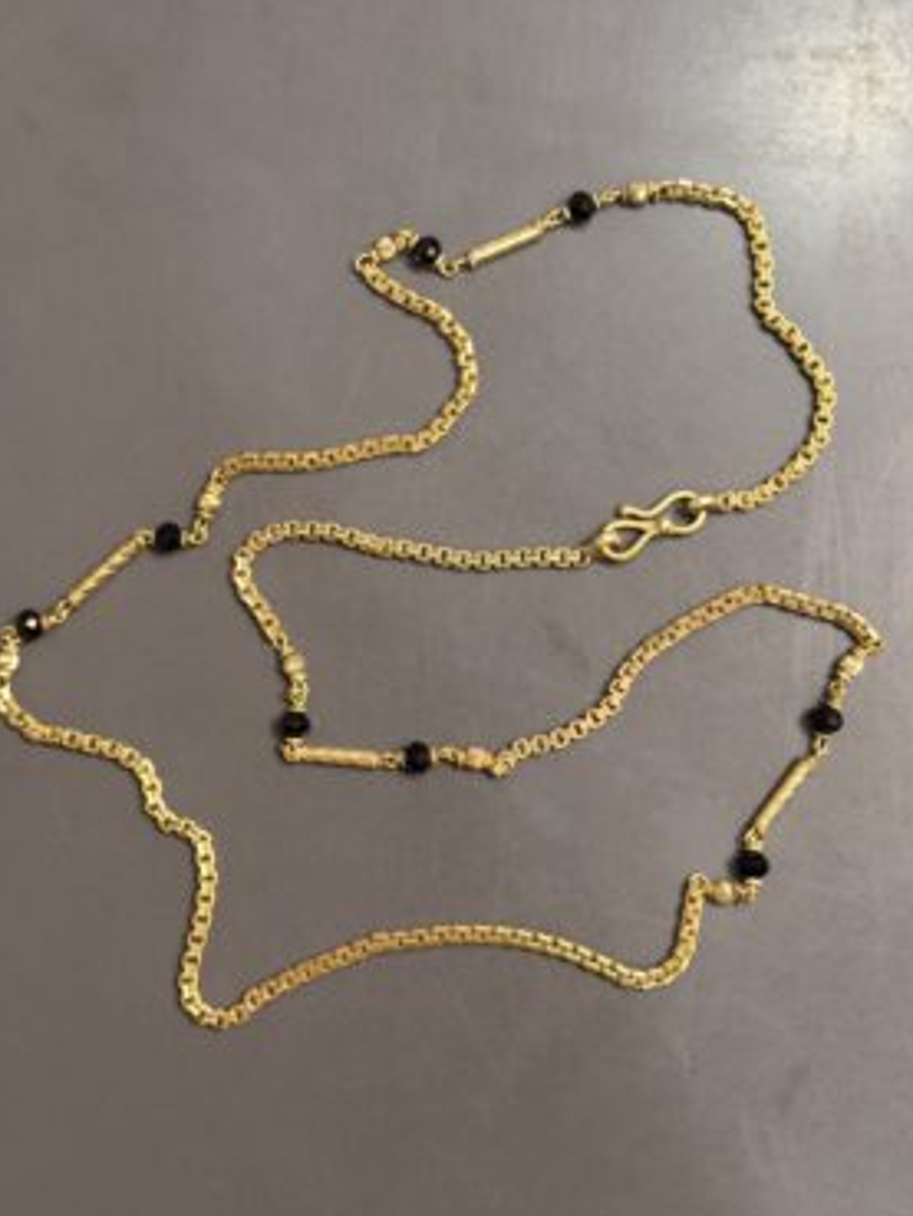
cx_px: 461
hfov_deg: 28.0
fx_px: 1828
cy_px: 603
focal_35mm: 52
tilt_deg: -84.5
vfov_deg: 36.8
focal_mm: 6.76
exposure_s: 1/50
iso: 80
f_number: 1.78
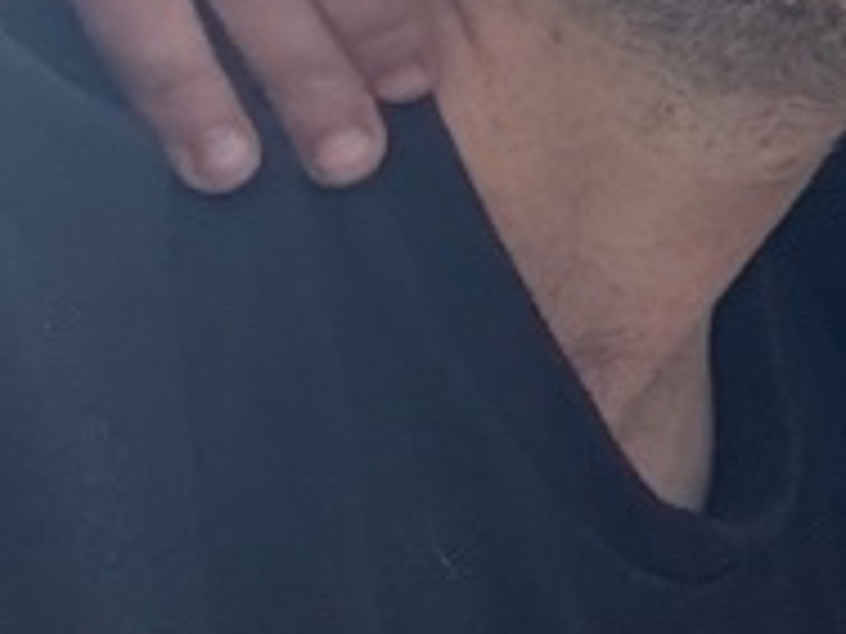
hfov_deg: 9.5
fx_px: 4179
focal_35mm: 171
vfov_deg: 8.6
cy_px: 31
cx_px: 2367
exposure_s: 1/121
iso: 25
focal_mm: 2.69
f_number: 1.9
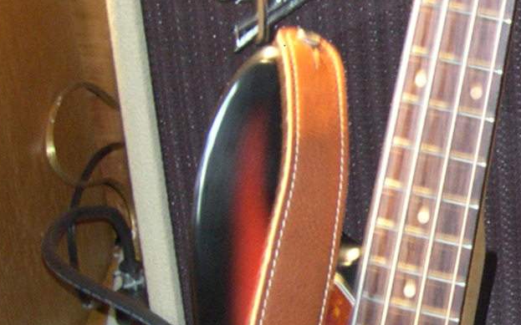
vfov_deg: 8.9
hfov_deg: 13.5
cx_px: 764
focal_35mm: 147
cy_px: 109
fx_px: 2087
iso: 200
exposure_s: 1.09
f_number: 2.8
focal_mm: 8
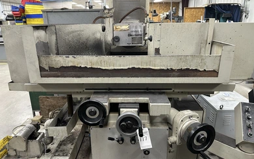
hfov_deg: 70.4
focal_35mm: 26
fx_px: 180
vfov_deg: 47.6
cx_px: 125
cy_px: 84
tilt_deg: -18.4
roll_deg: +0.5
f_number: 1.78
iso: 250
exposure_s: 1/60
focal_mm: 6.86
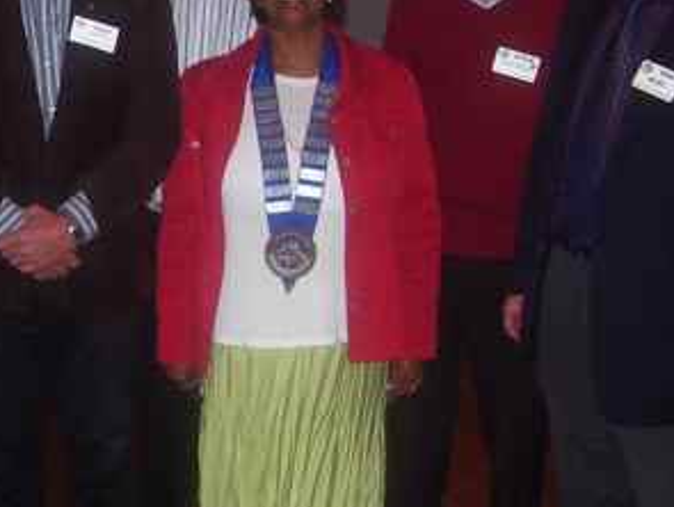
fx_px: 1521
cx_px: 57
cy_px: 215
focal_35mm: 78
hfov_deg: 24.2
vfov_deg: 18.9
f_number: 2.7
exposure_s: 1/60
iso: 125
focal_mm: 6
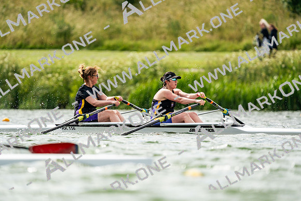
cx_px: 150
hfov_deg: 3.4
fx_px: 5018
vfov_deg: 2.3
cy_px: 100
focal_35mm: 600
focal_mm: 600
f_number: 6.3
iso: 500
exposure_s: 1/2000
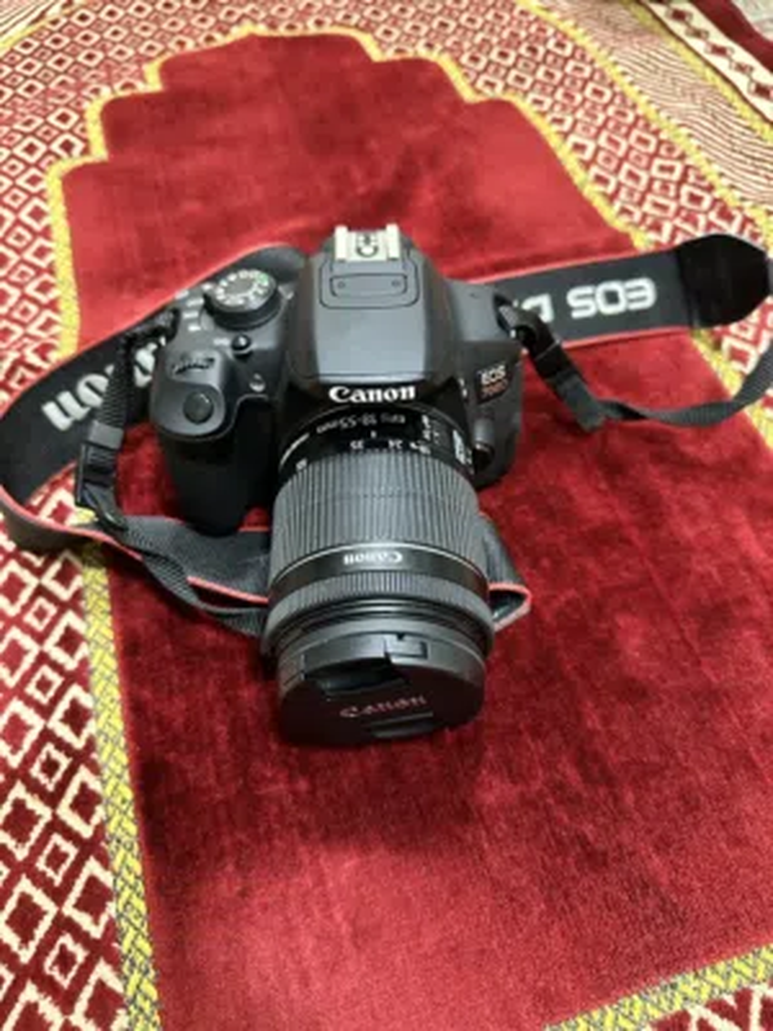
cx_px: 386
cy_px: 516
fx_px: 715
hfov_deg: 56.8
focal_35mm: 24
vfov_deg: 71.6
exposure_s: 1/33
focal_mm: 6.86
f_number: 1.78
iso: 1000
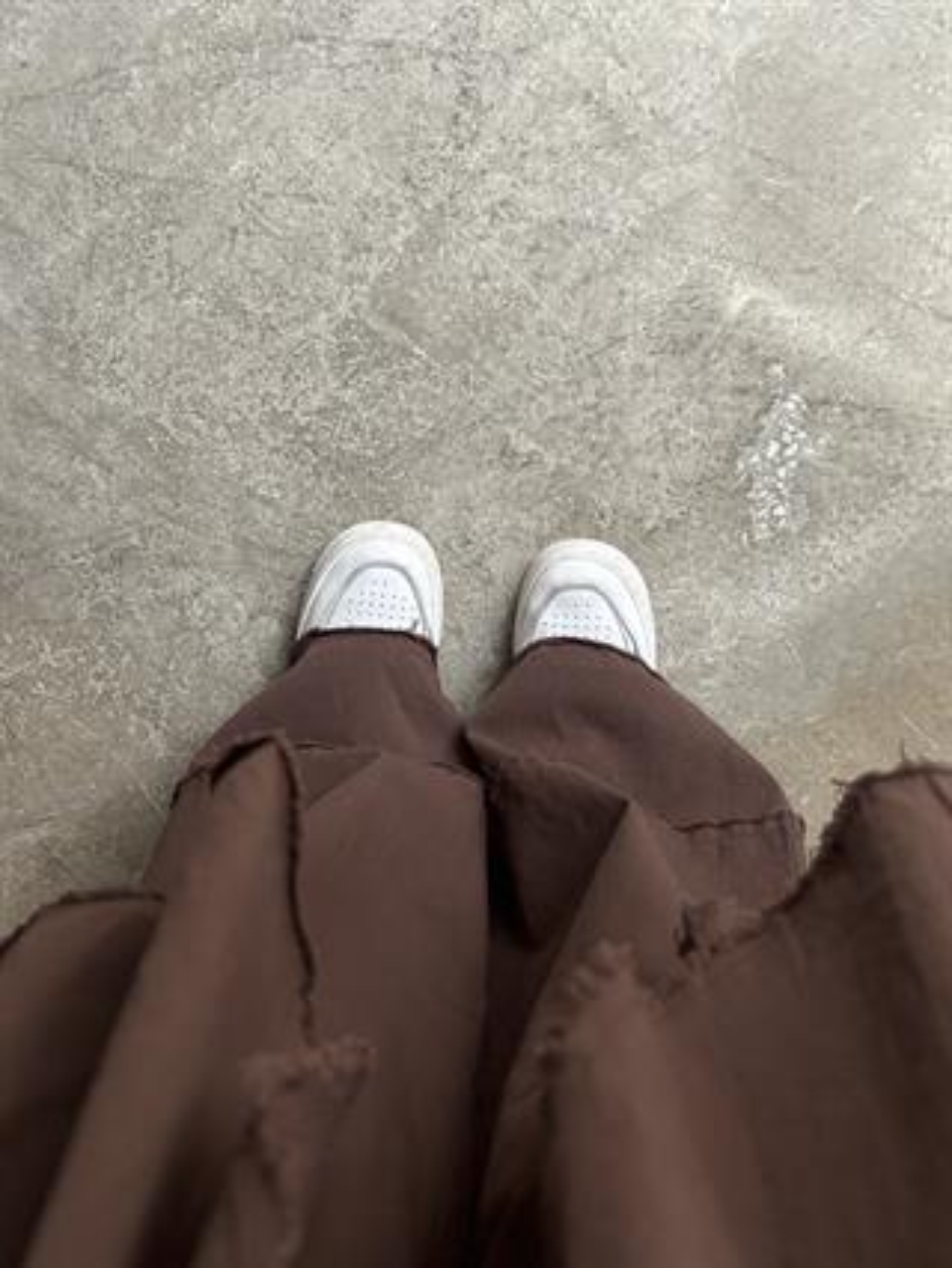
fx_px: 1758
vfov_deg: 39.6
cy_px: 634
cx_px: 476
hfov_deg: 30.3
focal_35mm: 48
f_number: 1.78
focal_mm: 6.86
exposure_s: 1/60
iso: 160
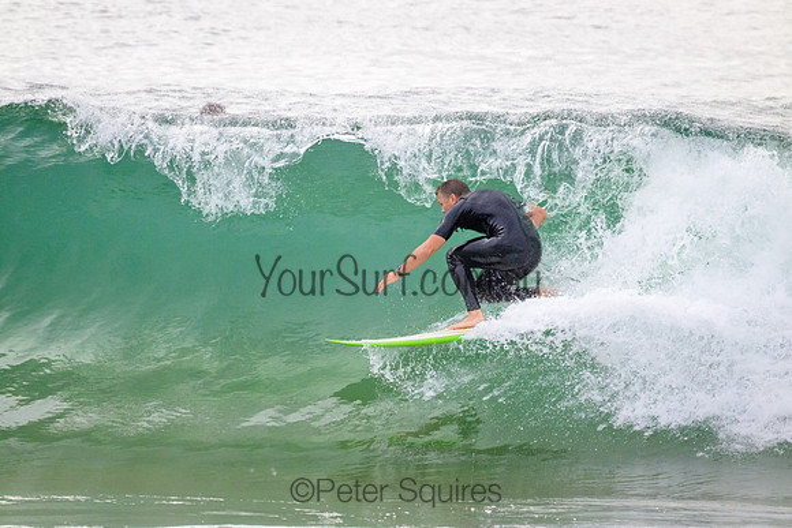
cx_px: 396
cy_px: 264
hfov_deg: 2.6
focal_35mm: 800
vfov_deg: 1.7
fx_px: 17603
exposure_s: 1/2000
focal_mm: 800
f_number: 11
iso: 2000
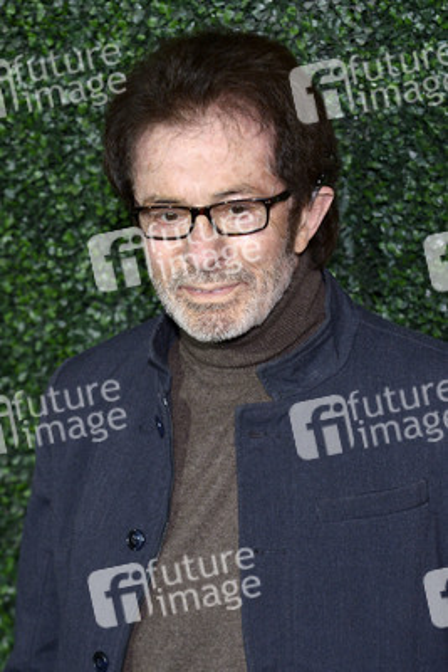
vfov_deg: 12.8
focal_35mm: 160
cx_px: 224
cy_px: 336
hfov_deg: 8.6
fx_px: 2984
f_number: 6.3
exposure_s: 1/320
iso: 2000
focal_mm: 160
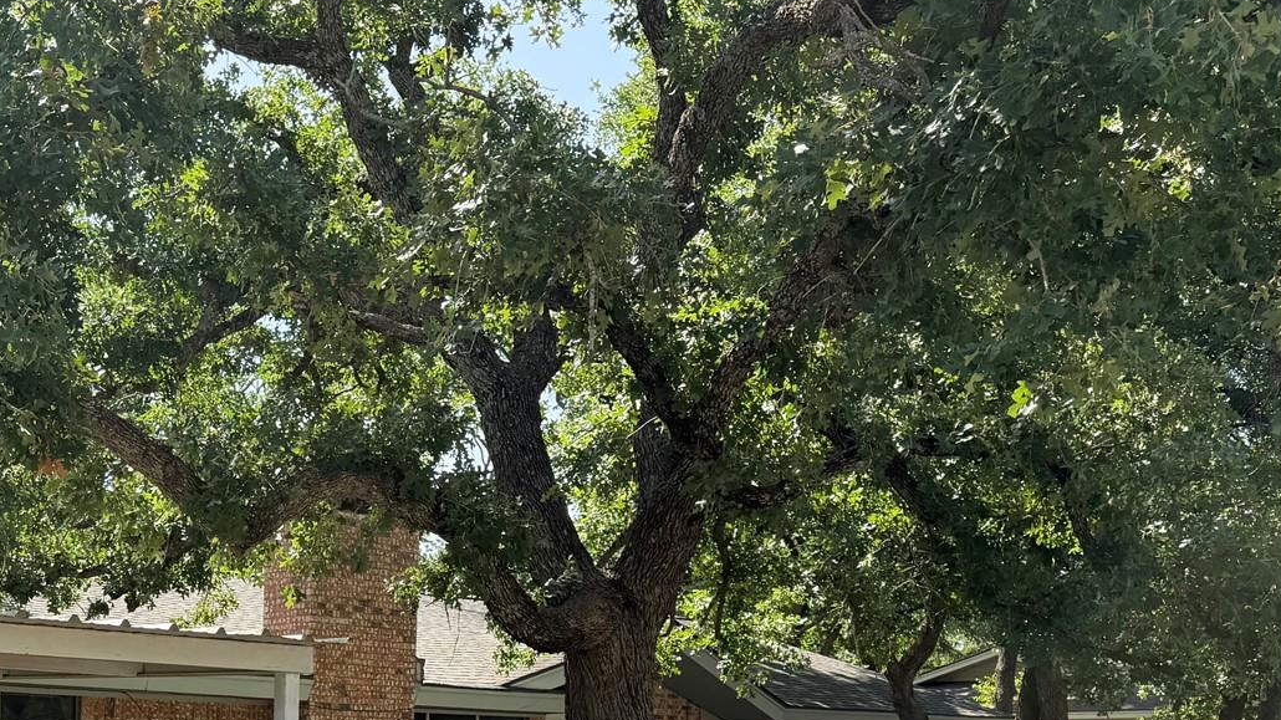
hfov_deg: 37.2
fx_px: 1766
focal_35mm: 52
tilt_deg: +0.5
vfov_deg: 21.8
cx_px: 118
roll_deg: -0.7
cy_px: 797
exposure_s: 1/1106
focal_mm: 6.76
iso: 100
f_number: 1.78
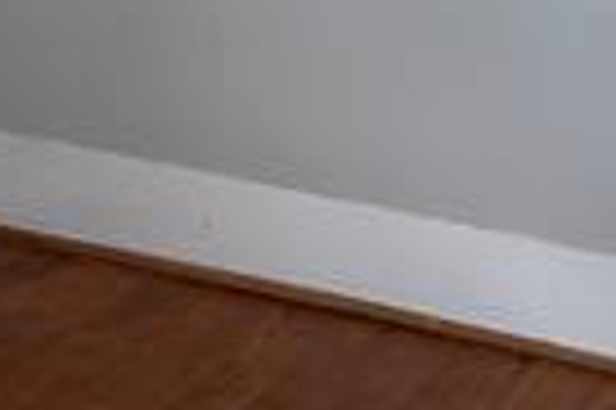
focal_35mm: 140
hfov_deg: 14.7
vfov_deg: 9.1
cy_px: -455
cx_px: 297
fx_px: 2393
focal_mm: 6.76
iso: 200
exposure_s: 1/86
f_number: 1.78
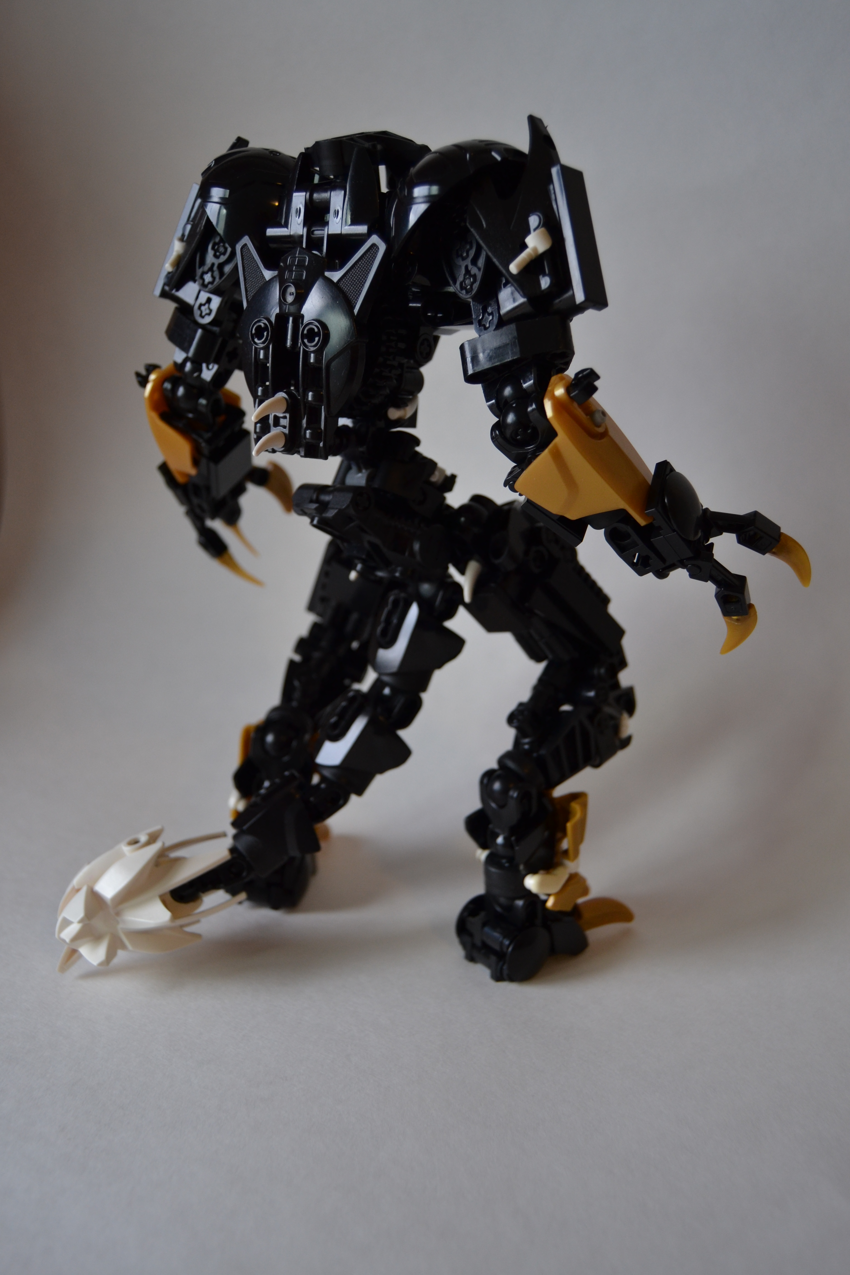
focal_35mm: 34
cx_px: 425
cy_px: 638
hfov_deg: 38.4
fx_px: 1222
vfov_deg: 55.1
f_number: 3.8
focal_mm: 23
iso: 400
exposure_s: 1/60
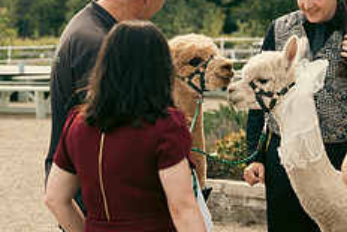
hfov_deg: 11.7
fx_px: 1688
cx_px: 314
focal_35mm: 175
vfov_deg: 7.9
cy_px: 70
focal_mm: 70
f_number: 3.5
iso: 125
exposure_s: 1/640
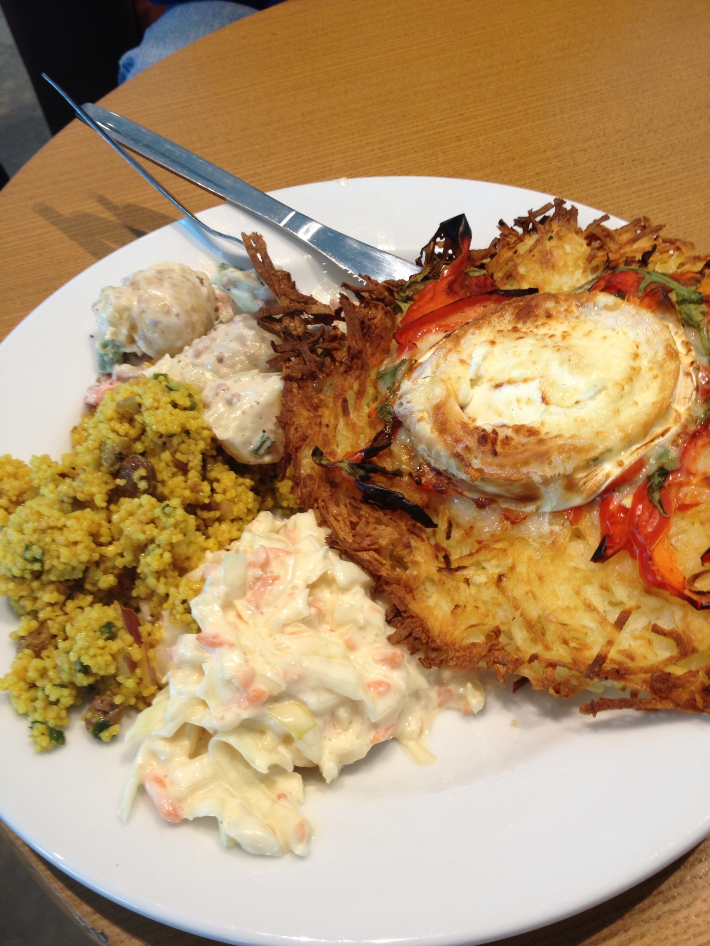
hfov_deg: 40.7
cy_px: 473
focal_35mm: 35
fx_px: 957
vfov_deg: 52.6
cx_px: 355
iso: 50
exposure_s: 1/20
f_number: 2.4
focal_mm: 4.28
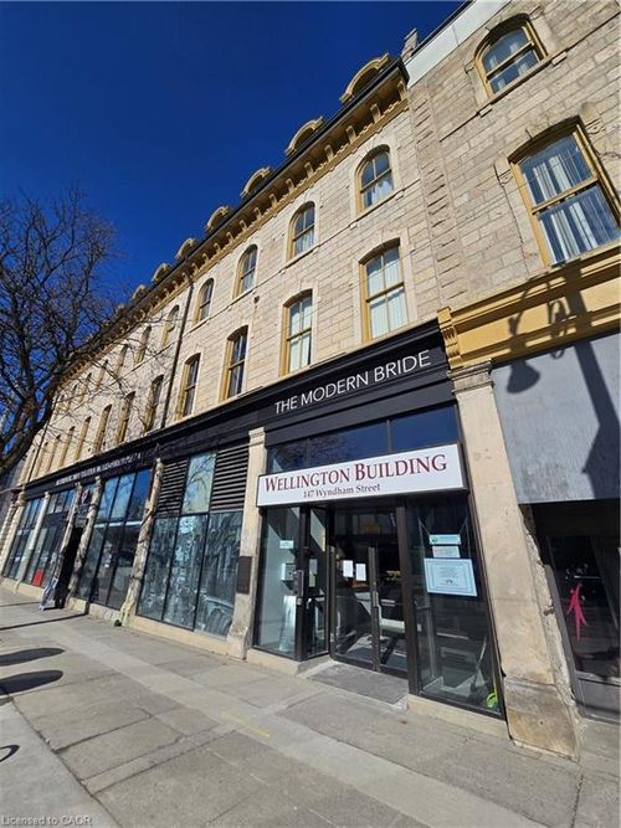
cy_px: 414
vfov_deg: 106.2
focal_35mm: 13
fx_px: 311
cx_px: 310
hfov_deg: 89.9
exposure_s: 1/4256
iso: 50
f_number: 2.2
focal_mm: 2.2
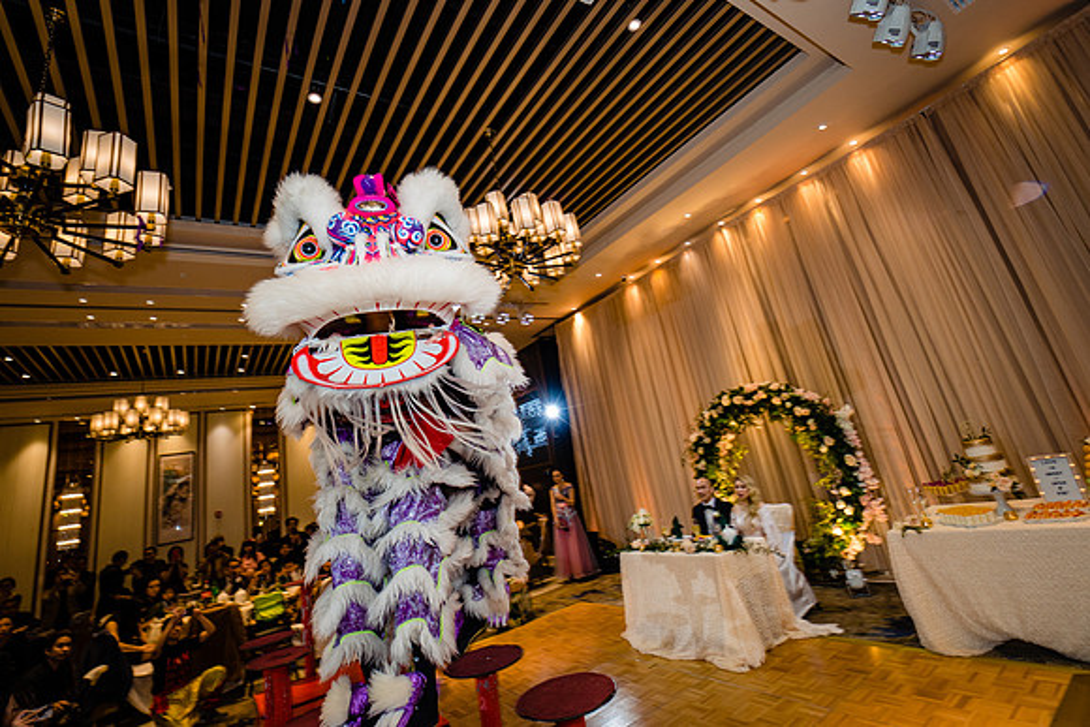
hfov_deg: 97.9
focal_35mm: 16
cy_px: 320
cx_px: 545
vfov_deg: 74.6
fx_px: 475
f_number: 4
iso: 1250
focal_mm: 14
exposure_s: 1/160
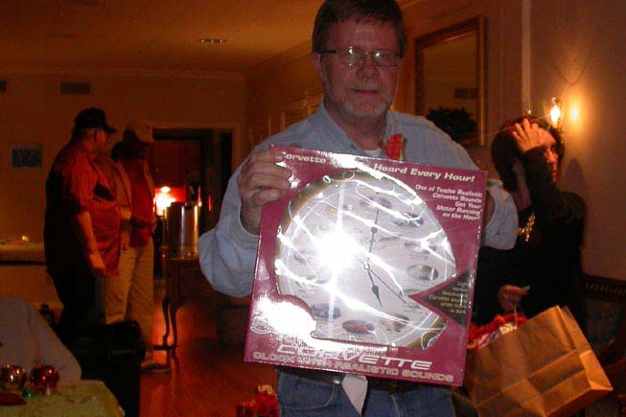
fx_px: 1078
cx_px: 399
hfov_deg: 32.2
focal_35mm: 62
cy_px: 233
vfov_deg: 21.9
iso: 200
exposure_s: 1/60
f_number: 2.6
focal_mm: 7.85
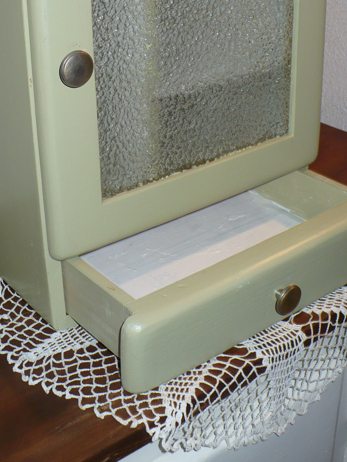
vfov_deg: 33.9
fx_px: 749
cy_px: 143
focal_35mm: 56
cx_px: 127
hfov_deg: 26.0
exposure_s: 1/30
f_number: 2.8
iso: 100
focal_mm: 6.1
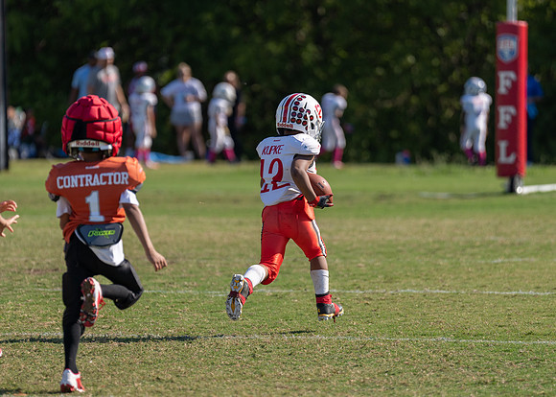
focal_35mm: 294
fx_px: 4645
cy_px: 181
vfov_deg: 4.9
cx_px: 280
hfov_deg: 6.8
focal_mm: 200
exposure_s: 1/2500
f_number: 2.8
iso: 100
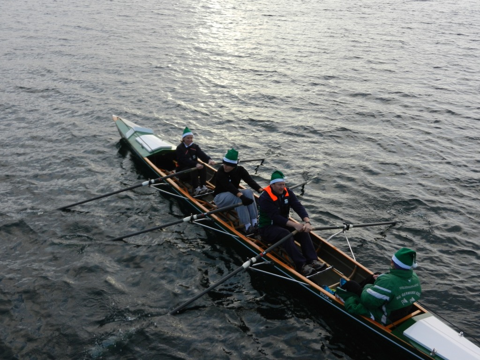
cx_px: 240
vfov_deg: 37.7
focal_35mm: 38
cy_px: 180
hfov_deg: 49.0
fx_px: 527
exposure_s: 1/320
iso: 160
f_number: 4
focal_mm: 6.9
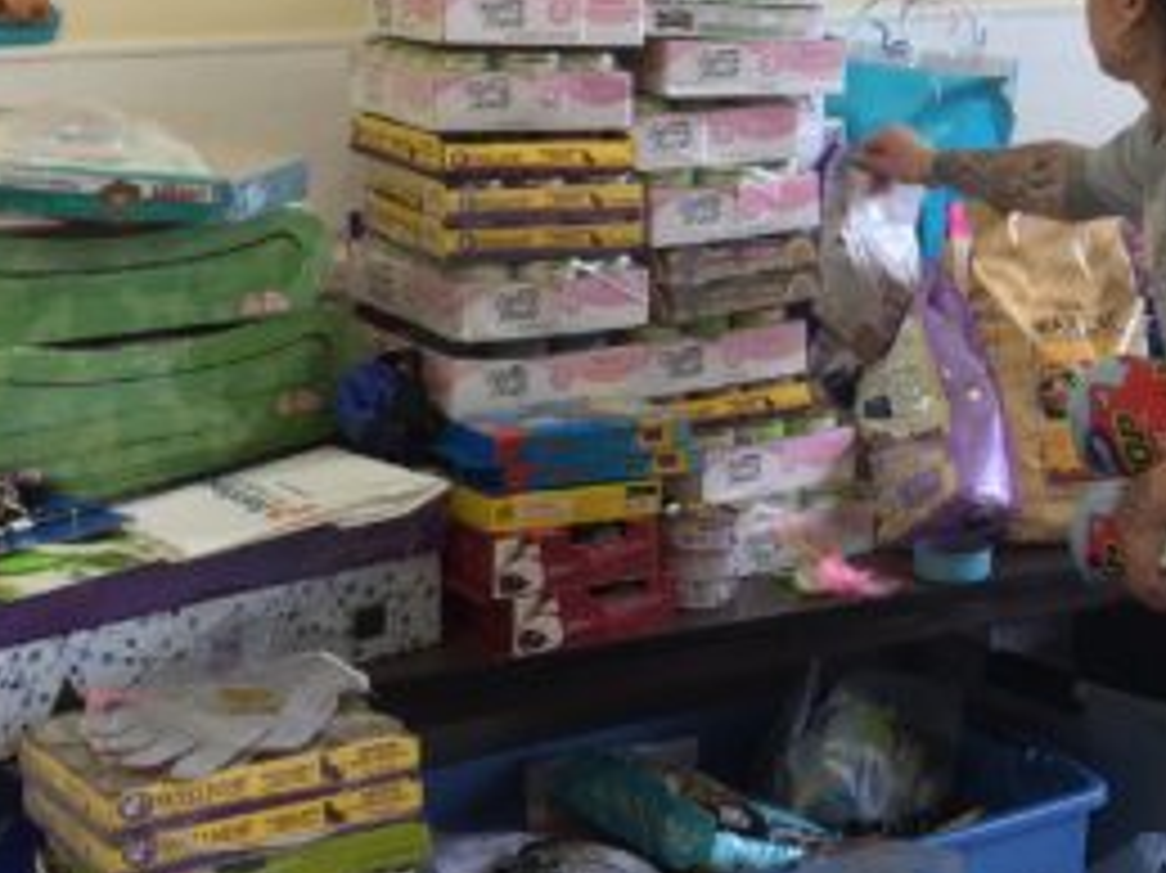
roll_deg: -1.6
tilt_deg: -9.2
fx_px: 2895
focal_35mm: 86
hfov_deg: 22.0
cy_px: 256
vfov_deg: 17.1
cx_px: 1130
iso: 32
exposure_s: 1/40
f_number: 2.2
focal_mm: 4.15
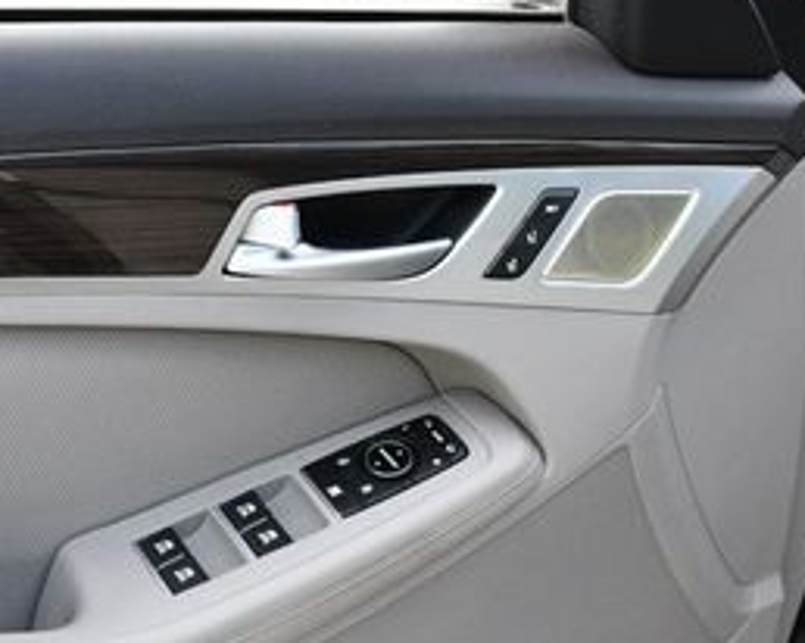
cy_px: 521
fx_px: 2000
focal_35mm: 84
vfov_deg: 18.1
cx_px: 50
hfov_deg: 22.1
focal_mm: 18
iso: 400
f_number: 5
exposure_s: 1/250
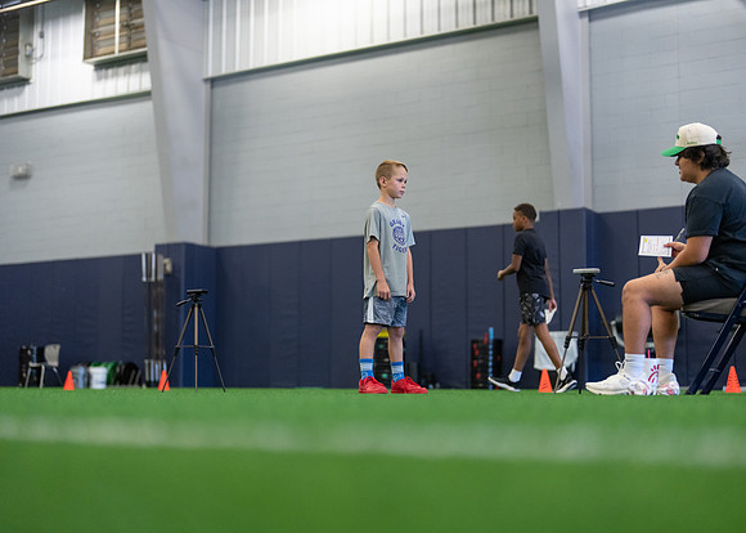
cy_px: 266
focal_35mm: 53
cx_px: 373
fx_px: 1121
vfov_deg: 26.7
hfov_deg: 36.8
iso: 1600
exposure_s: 1/1000
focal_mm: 50
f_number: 1.2
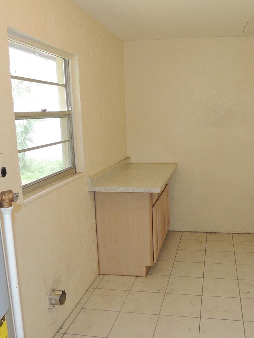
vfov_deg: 55.4
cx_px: 158
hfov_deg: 42.6
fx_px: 323
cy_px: 168
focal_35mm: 33
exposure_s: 1/40
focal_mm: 4.3
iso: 320
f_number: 3
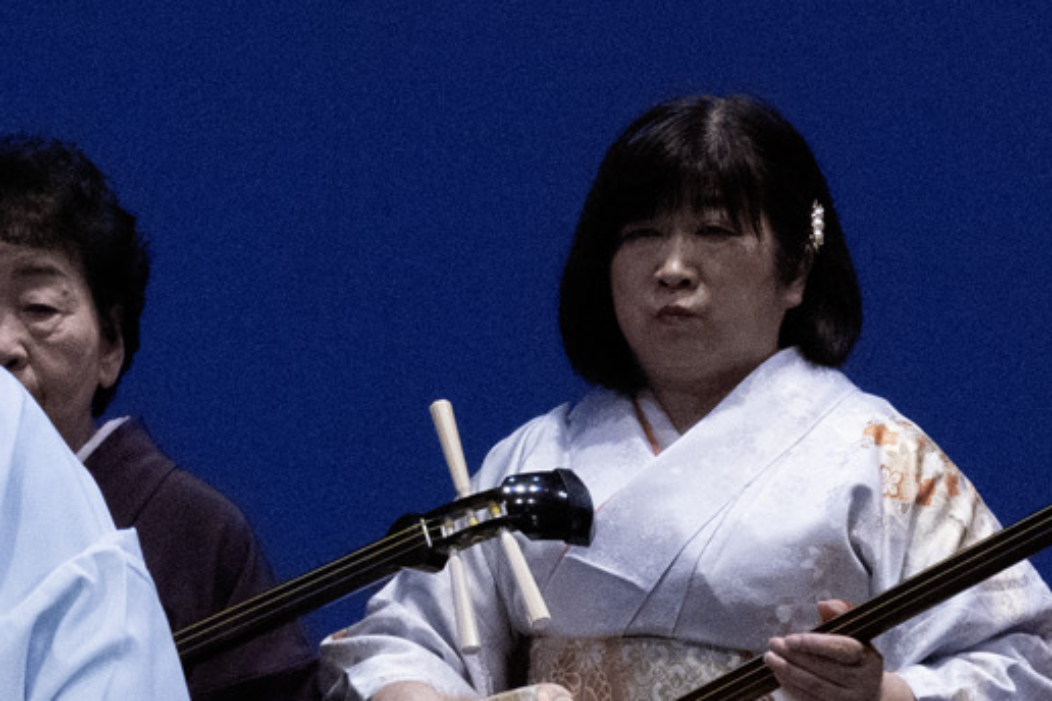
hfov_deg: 2.0
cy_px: 292
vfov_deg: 1.4
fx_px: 29614
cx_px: -736
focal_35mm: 1013
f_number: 8
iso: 4000
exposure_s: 1/160
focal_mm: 163.4
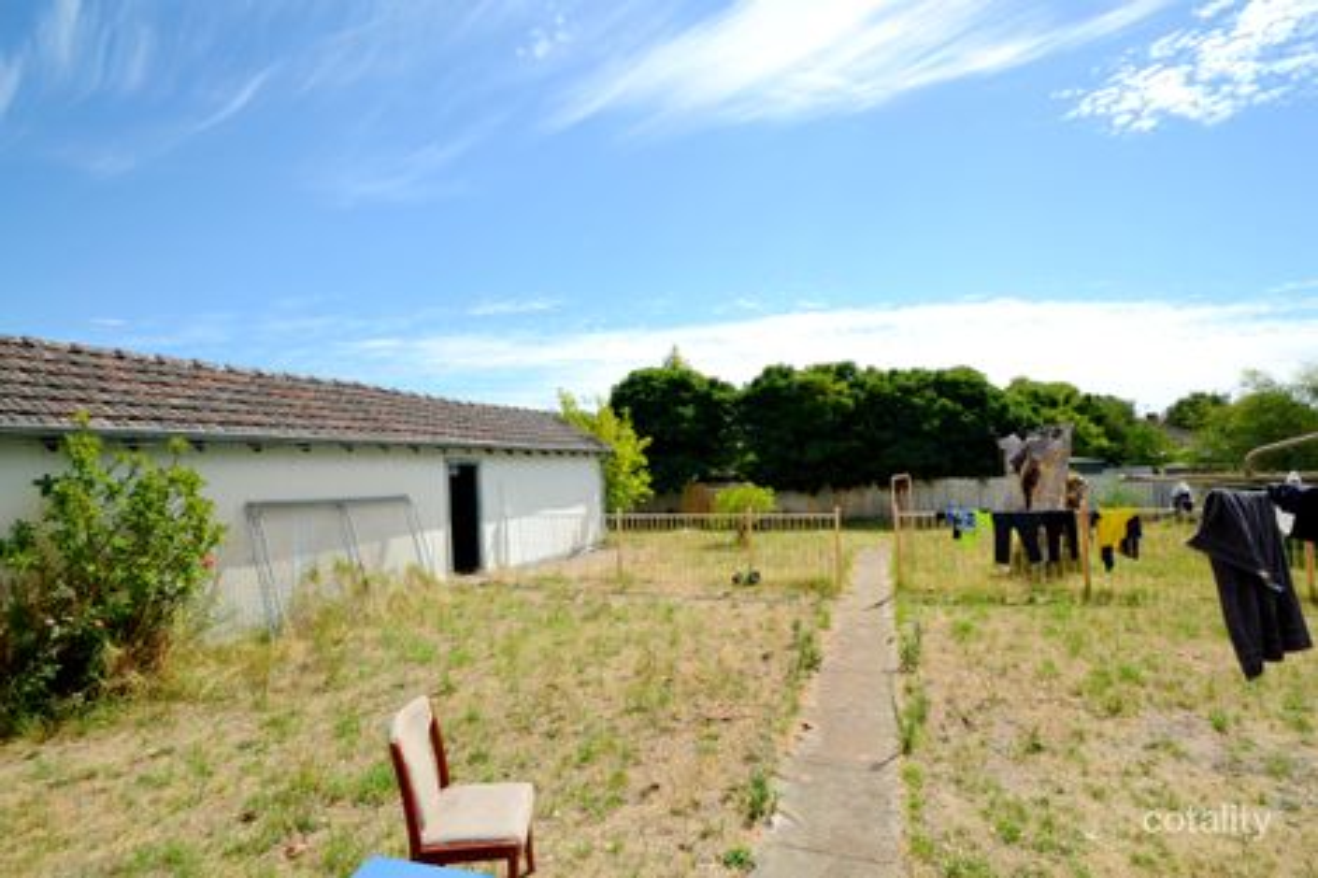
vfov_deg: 77.3
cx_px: 659
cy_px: 439
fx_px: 549
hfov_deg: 100.4
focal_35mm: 15
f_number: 8
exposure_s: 1/250
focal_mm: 10
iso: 100
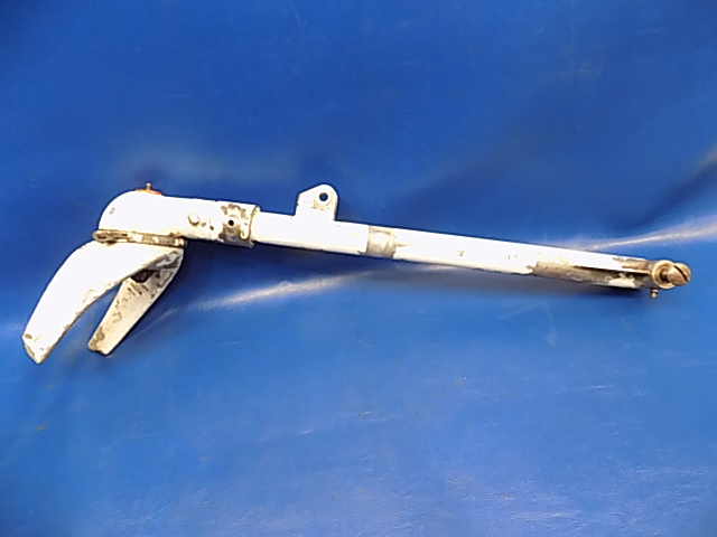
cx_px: 358
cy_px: 268
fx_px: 476
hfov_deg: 73.9
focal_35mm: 23
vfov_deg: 58.9
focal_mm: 4
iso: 320
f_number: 3.1
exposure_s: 1/30
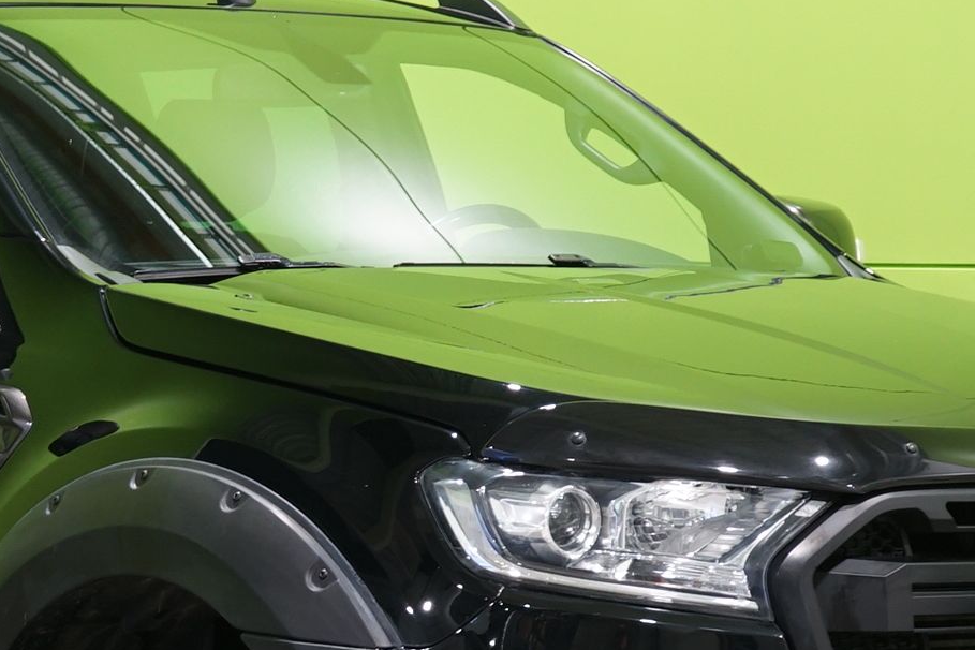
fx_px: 4468
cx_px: 198
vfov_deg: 8.3
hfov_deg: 12.4
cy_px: 466
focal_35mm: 165
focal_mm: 50
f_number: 7.1
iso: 640
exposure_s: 1/10
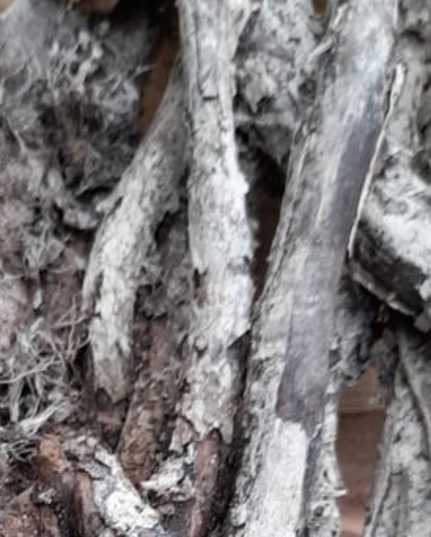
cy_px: 630
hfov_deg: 20.7
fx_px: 1163
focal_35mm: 73
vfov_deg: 23.9
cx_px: 69
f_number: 2
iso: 64
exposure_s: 1/50
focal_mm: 4.6
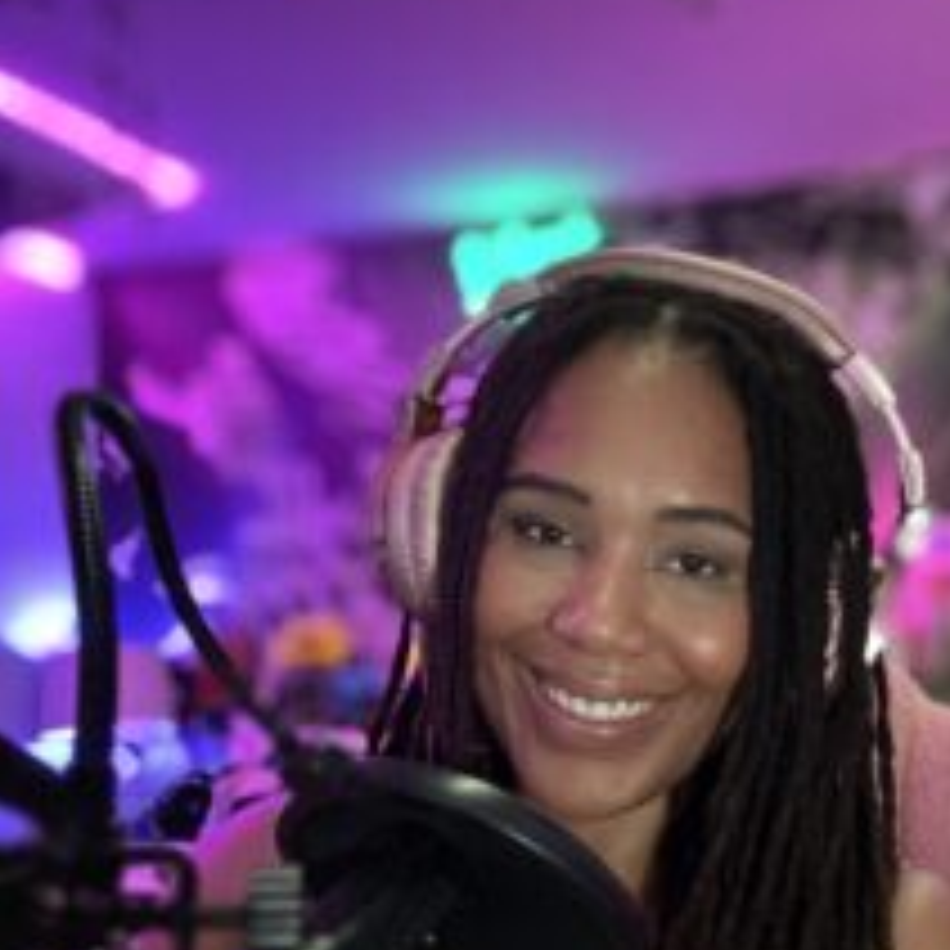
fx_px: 1366
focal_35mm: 44
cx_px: 588
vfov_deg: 37.3
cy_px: 720
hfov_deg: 38.1
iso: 800
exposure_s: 1/15
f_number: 1.9
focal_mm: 2.69
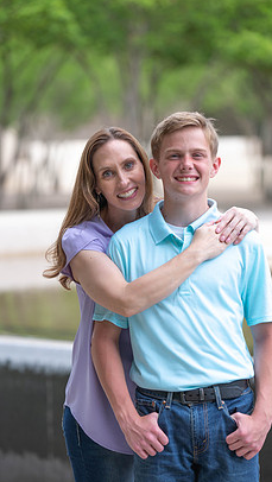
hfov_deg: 8.4
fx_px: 1855
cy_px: 260
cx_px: 148
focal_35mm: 145
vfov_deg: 14.8
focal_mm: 125
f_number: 2.8
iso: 200
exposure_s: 1/320
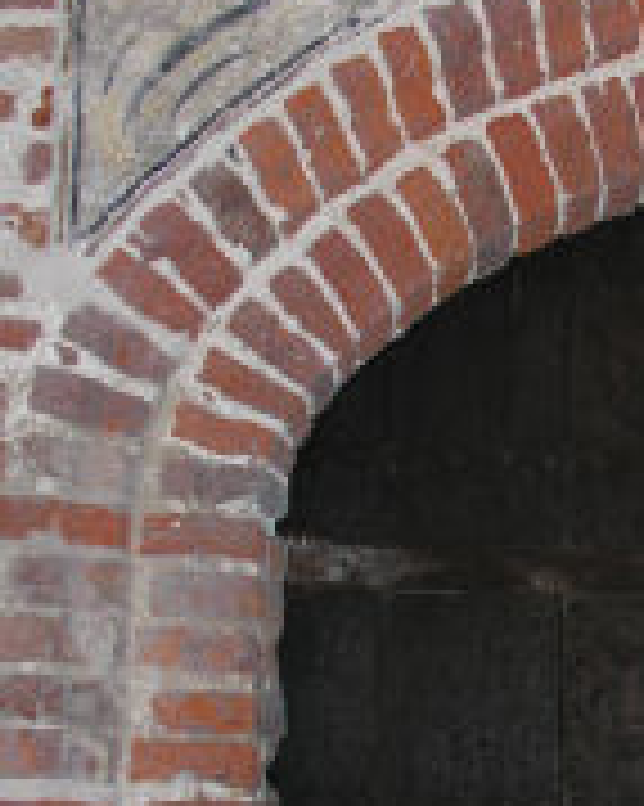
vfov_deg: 20.6
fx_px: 2218
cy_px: 500
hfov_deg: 16.3
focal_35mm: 93
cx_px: 597
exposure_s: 1/60.1
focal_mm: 9.5
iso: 50
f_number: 2.8
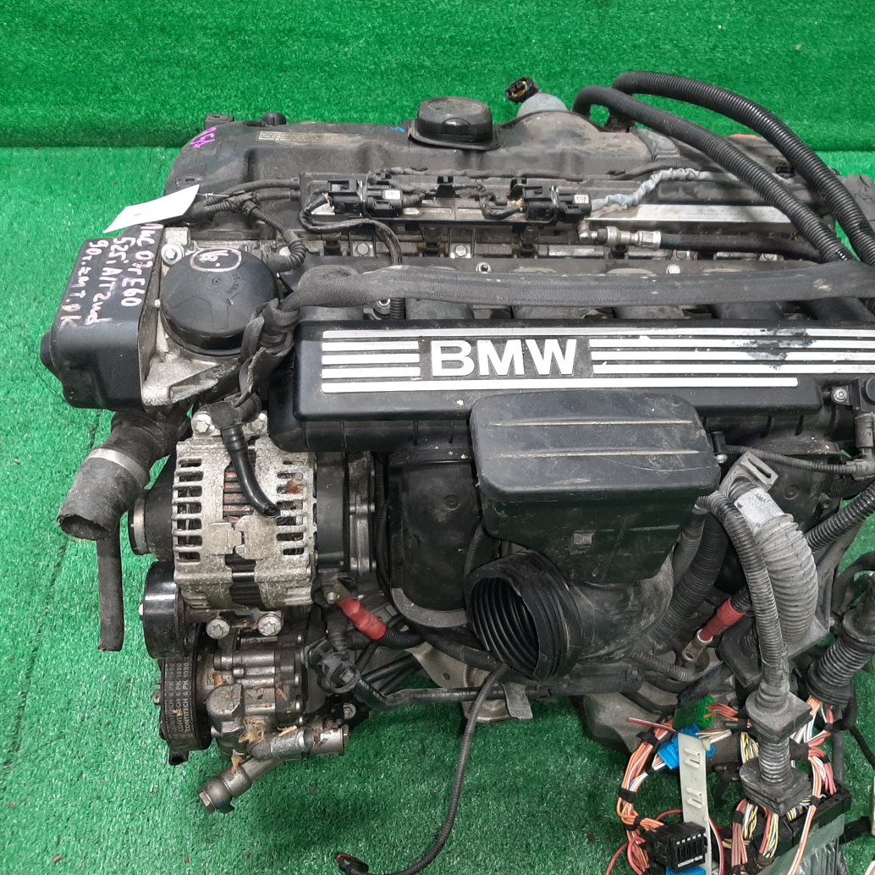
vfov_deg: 51.1
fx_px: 915
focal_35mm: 32
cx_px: 536
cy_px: 455
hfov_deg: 50.7
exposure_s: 1/50
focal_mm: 3.93
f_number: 1.7
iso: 197
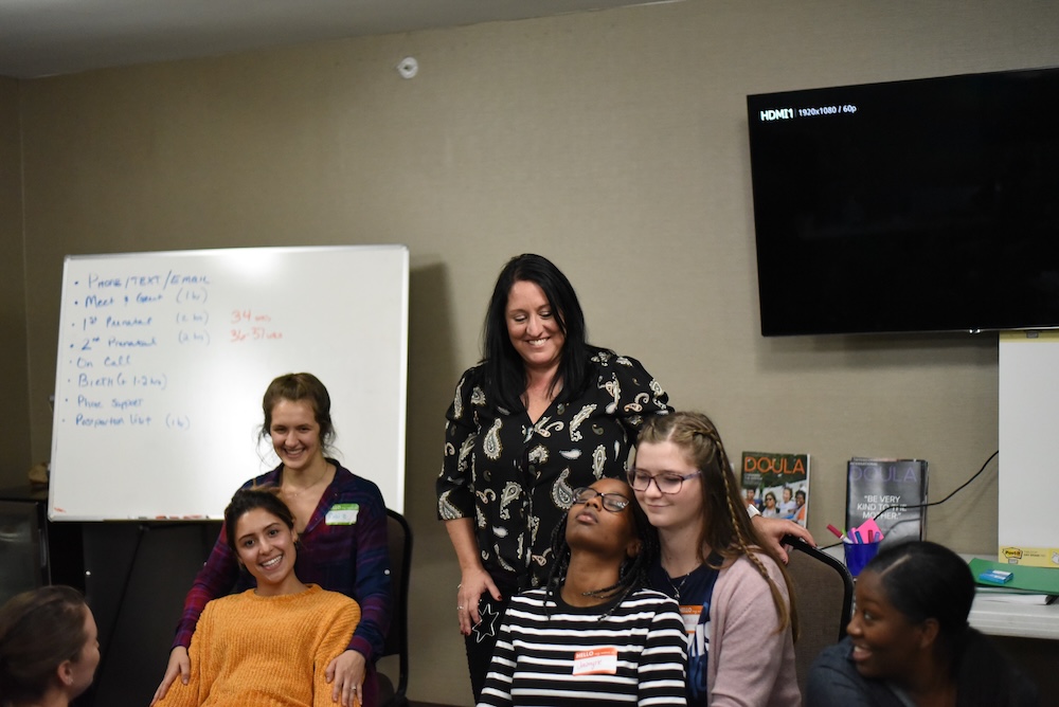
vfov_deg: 27.0
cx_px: 530
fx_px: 1472
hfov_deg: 39.6
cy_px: 354
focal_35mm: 50
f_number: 1.8
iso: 7200
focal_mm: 50
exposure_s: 1/1250
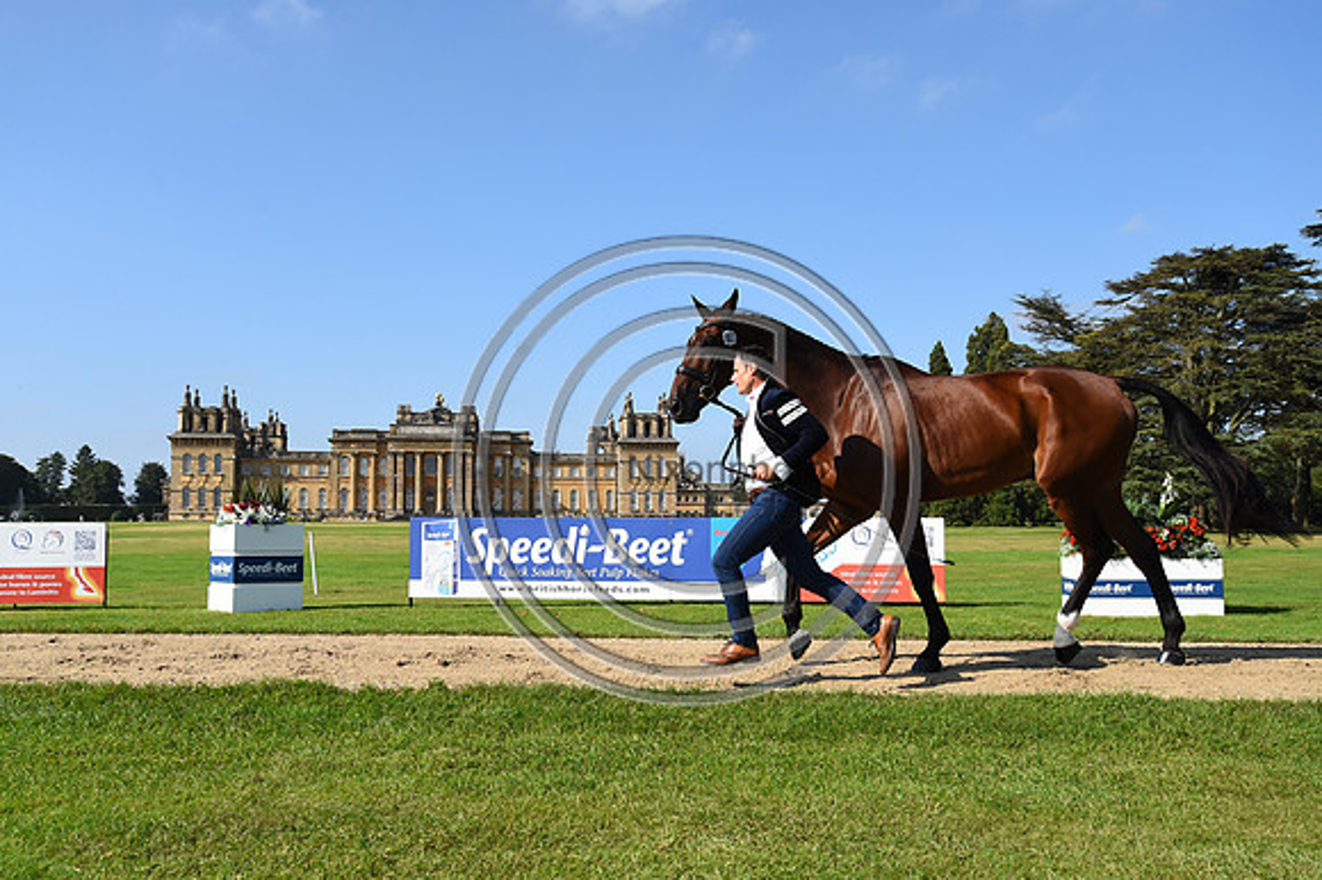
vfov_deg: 37.8
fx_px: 1284
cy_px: 440
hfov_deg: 54.5
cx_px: 661
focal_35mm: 35
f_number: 8
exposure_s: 1/3200
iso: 1000
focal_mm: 35
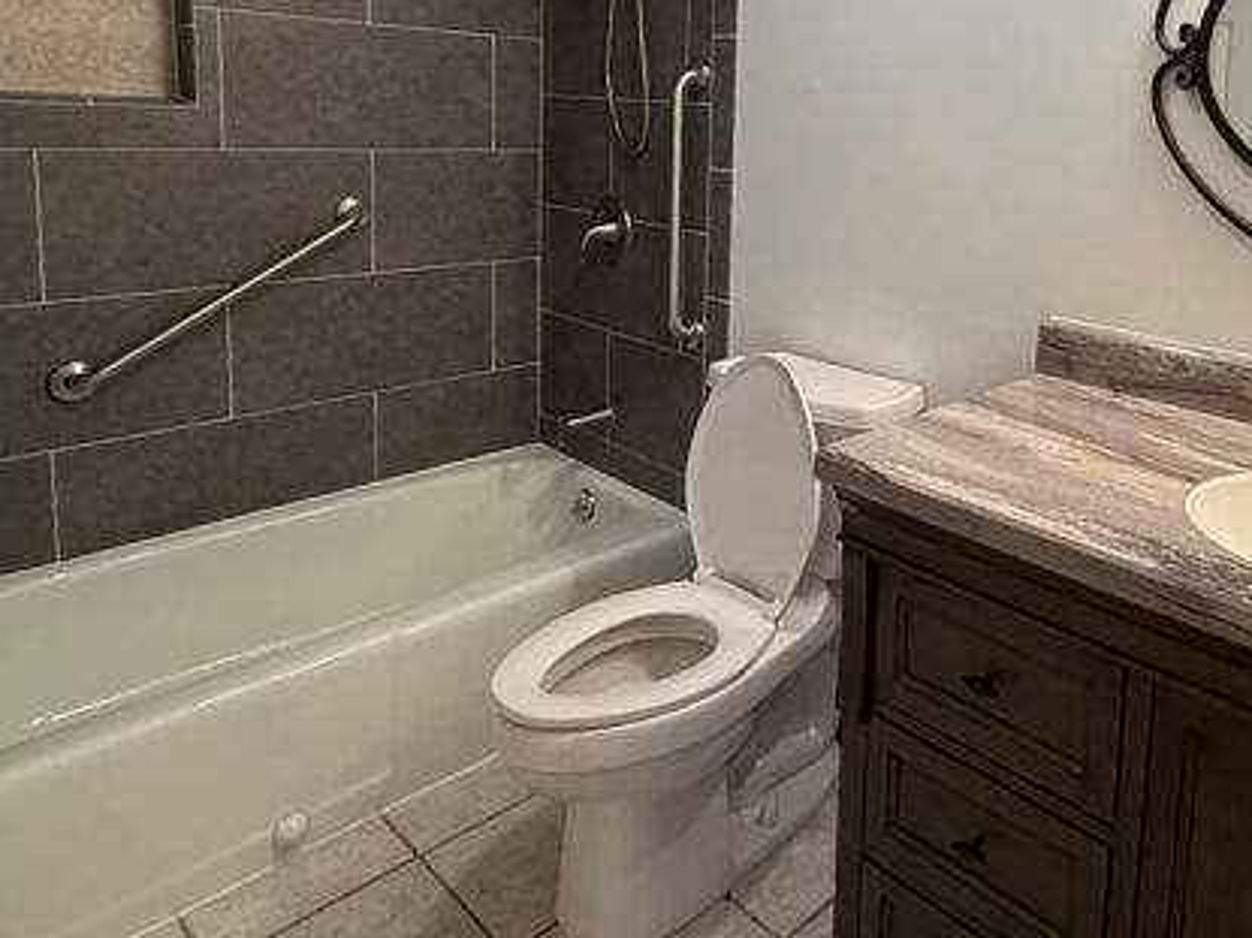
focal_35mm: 27
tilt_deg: -6.1
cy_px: 226
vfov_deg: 49.2
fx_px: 976
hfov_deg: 61.6
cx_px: 941
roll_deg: -2.9
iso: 125
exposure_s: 1/120
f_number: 2.2
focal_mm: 2.22
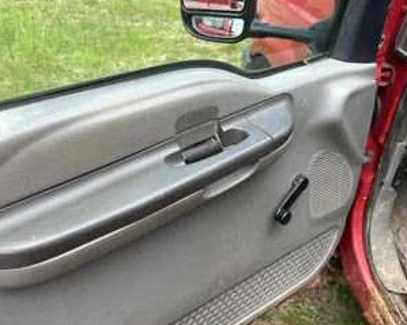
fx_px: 409
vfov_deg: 43.1
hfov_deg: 52.7
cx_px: 177
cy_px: 194
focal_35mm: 34
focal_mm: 5.1
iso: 50
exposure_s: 1/563
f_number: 1.6
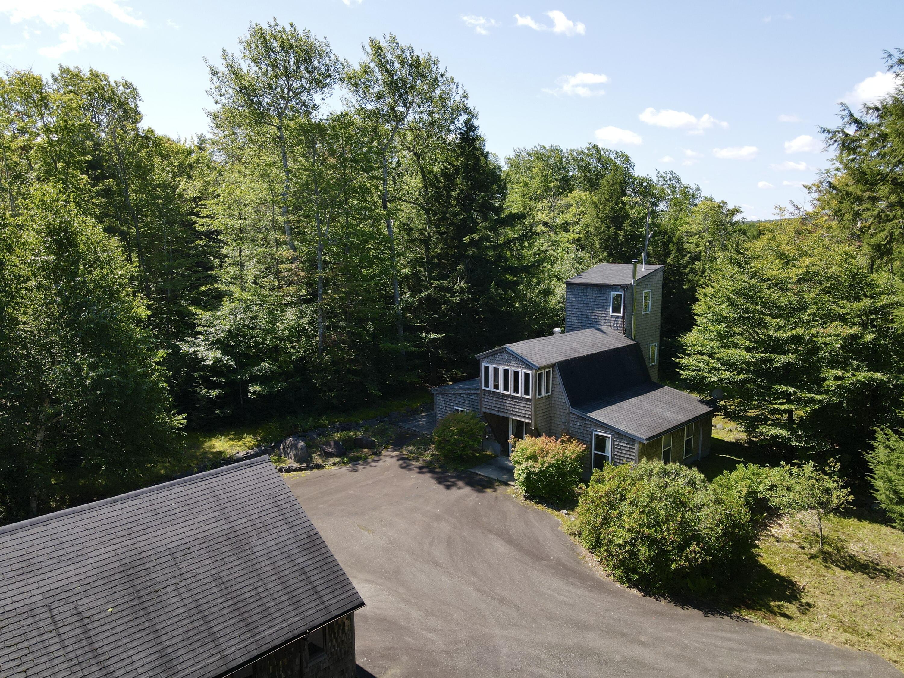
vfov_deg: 56.8
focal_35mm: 24
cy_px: 339
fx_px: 627
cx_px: 452
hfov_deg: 71.6
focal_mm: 4.5
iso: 100
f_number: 2.8
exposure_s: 1/350
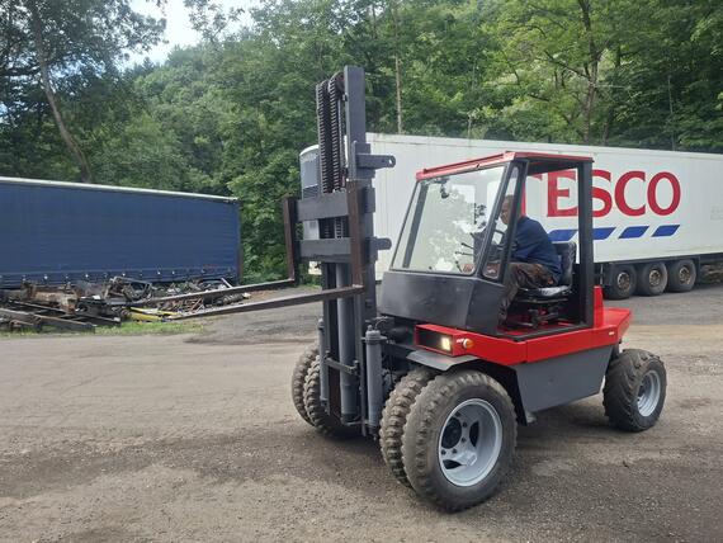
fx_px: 481
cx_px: 362
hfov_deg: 73.9
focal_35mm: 23
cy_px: 272
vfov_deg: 58.9
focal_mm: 5.54
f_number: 1.8
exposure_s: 1/582
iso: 50
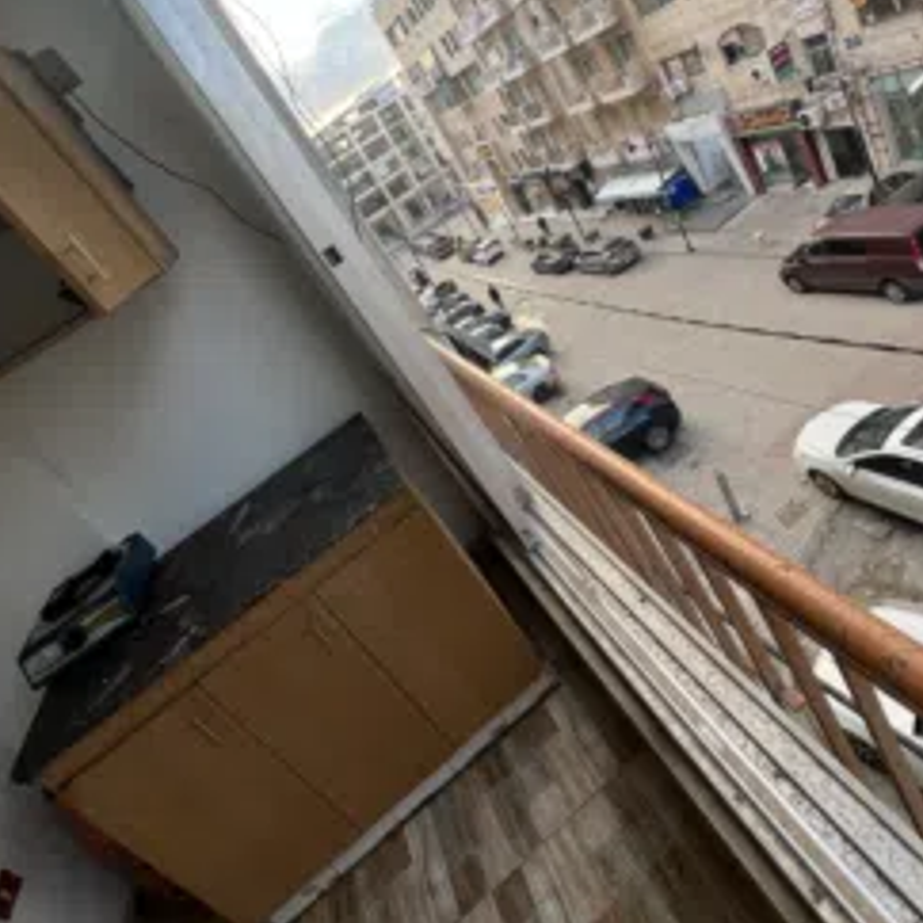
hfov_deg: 77.6
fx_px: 573
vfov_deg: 76.4
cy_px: 351
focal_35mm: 19
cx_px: 492
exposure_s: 1/99
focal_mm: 1.57
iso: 40
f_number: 1.8
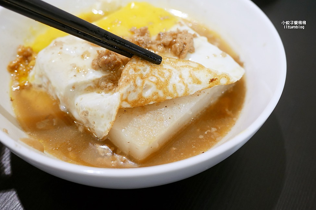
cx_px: 157
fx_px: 263
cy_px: 91
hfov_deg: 61.9
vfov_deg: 43.5
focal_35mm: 30
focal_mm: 14
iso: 400
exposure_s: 1/60
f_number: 2.5
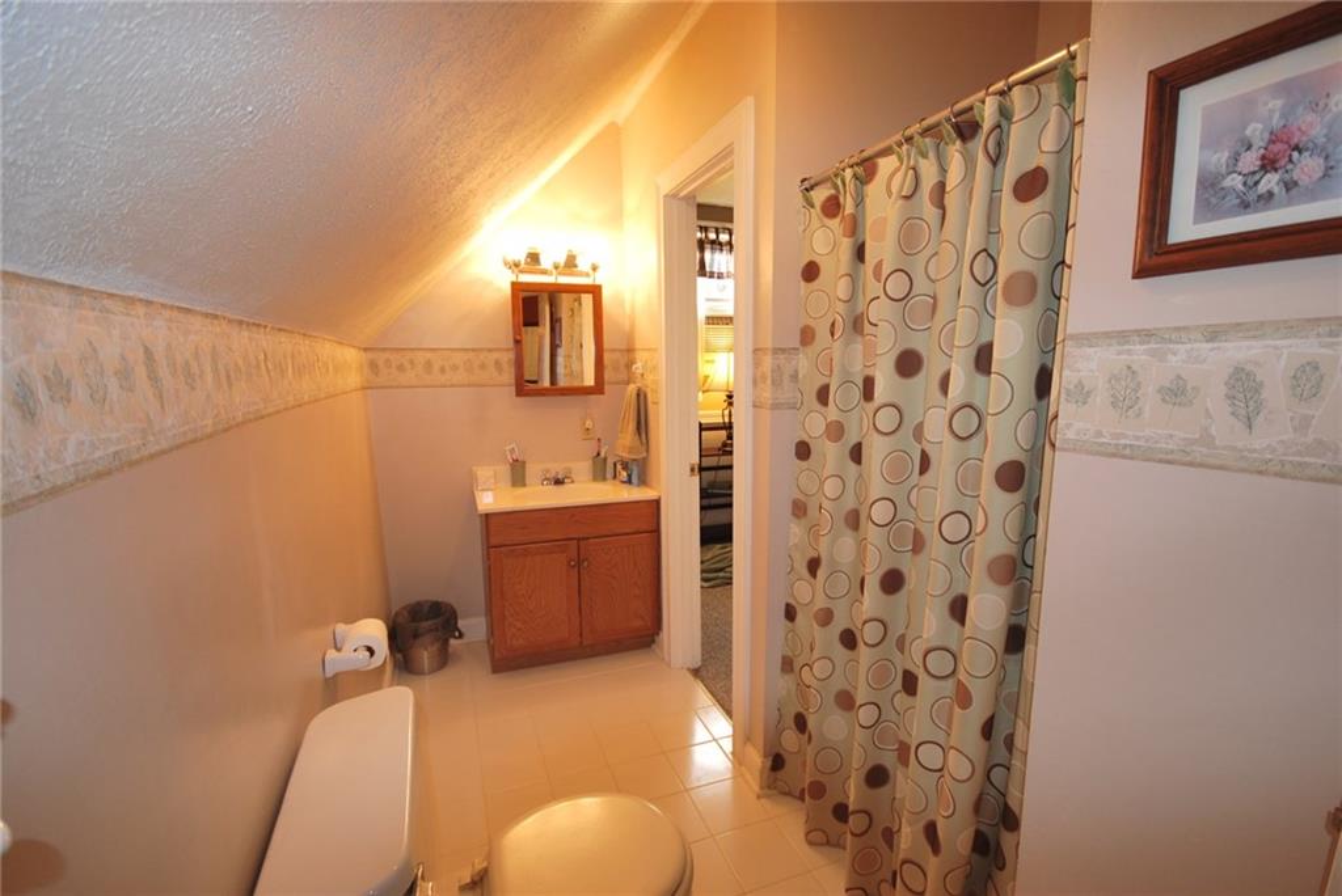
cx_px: 671
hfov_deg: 100.4
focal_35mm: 15
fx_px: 559
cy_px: 448
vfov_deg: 77.4
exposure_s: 1/20
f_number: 4
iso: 200
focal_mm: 10
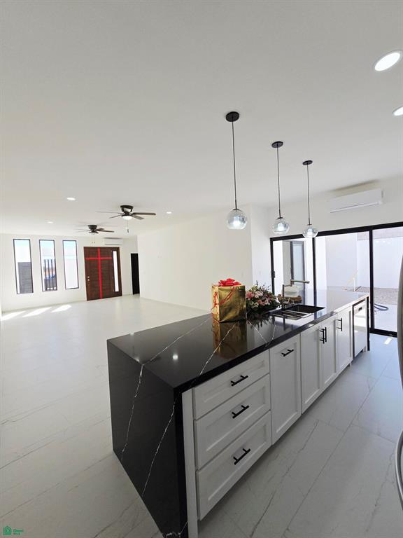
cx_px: 202
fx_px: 202
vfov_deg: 106.2
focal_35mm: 13
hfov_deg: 89.9
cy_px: 269
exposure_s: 1/465
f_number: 2.2
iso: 50
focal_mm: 2.2
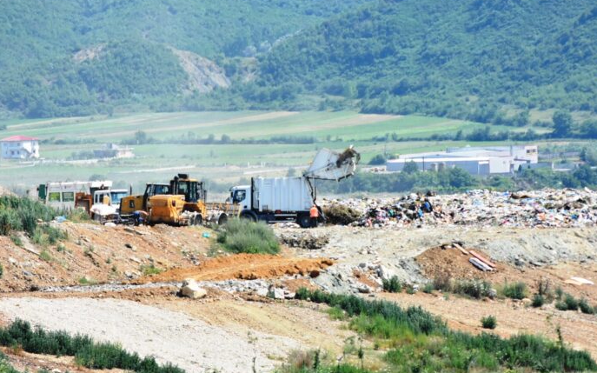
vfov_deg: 3.8
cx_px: 316
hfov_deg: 6.1
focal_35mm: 342
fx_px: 5563
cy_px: 196
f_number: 10
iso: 1000
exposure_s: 1/1600
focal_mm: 200
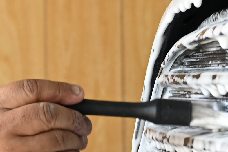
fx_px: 1349
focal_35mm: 213
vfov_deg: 6.4
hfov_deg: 9.5
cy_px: 114
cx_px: -66
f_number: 4
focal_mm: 37
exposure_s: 1/125
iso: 400
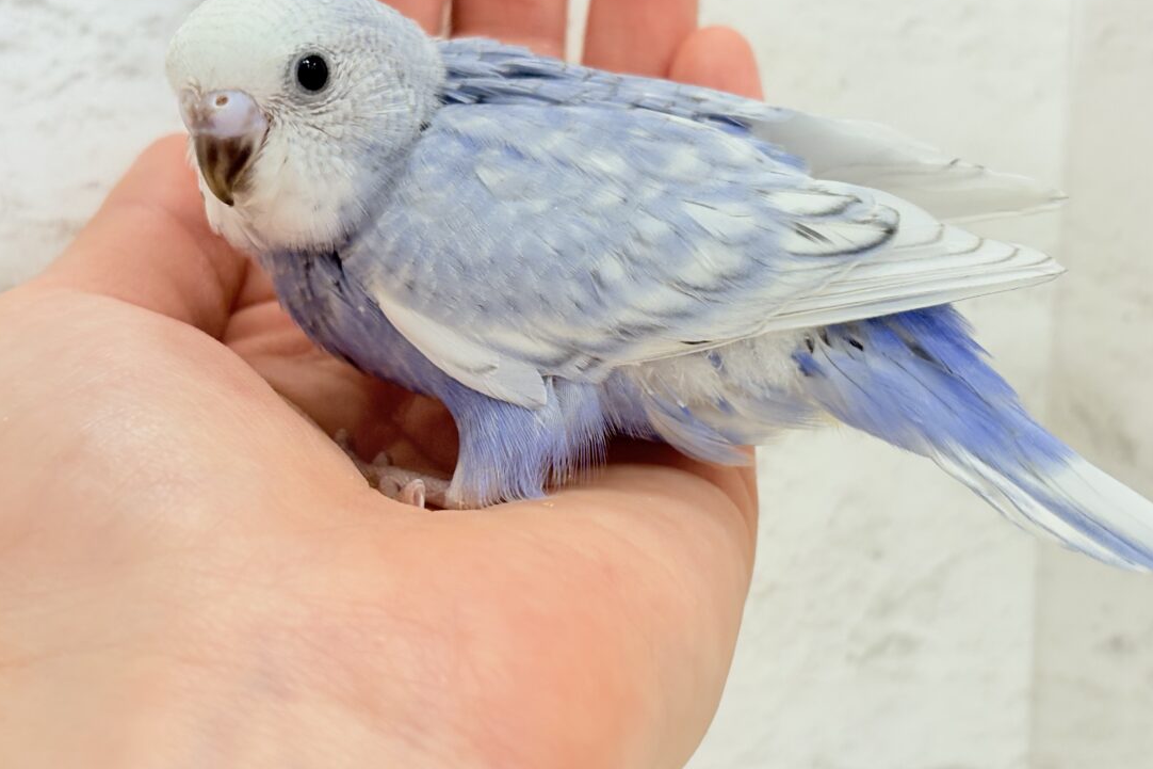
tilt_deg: -2.9
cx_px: 566
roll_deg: -2.1
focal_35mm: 60
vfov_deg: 22.6
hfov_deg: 33.4
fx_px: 1921
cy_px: 310
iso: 100
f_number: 1.6
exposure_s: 1/100
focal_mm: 5.96
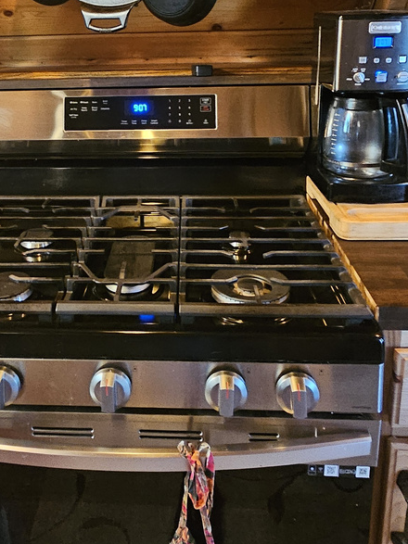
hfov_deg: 41.3
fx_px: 535
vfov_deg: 52.2
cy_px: 154
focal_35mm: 34
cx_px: 143
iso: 640
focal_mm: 2.2
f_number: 2.2
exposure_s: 1/24
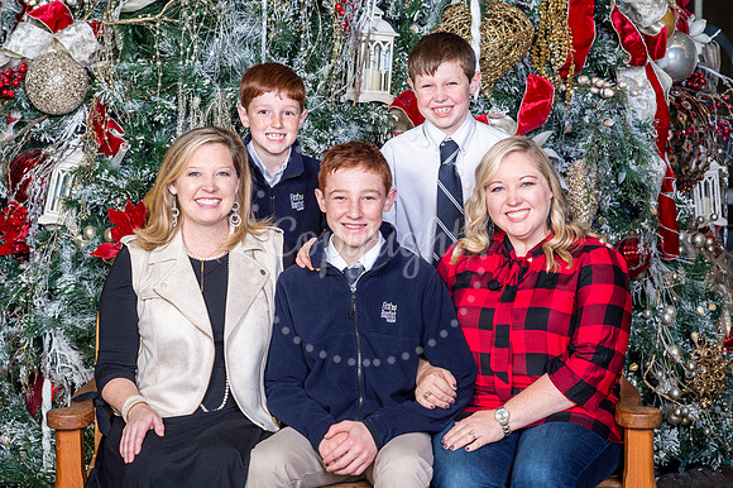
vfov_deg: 16.1
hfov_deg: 23.9
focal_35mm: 85
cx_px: 366
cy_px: 244
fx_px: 1730
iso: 400
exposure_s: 1/125
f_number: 8
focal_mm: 85
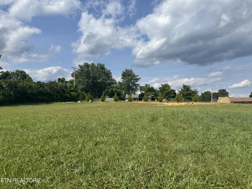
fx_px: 175
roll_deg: +1.3
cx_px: 126
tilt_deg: +1.5
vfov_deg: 56.8
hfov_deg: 71.6
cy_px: 94
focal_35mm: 24
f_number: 1.78
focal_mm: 6.76
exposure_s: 1/7092
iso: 80
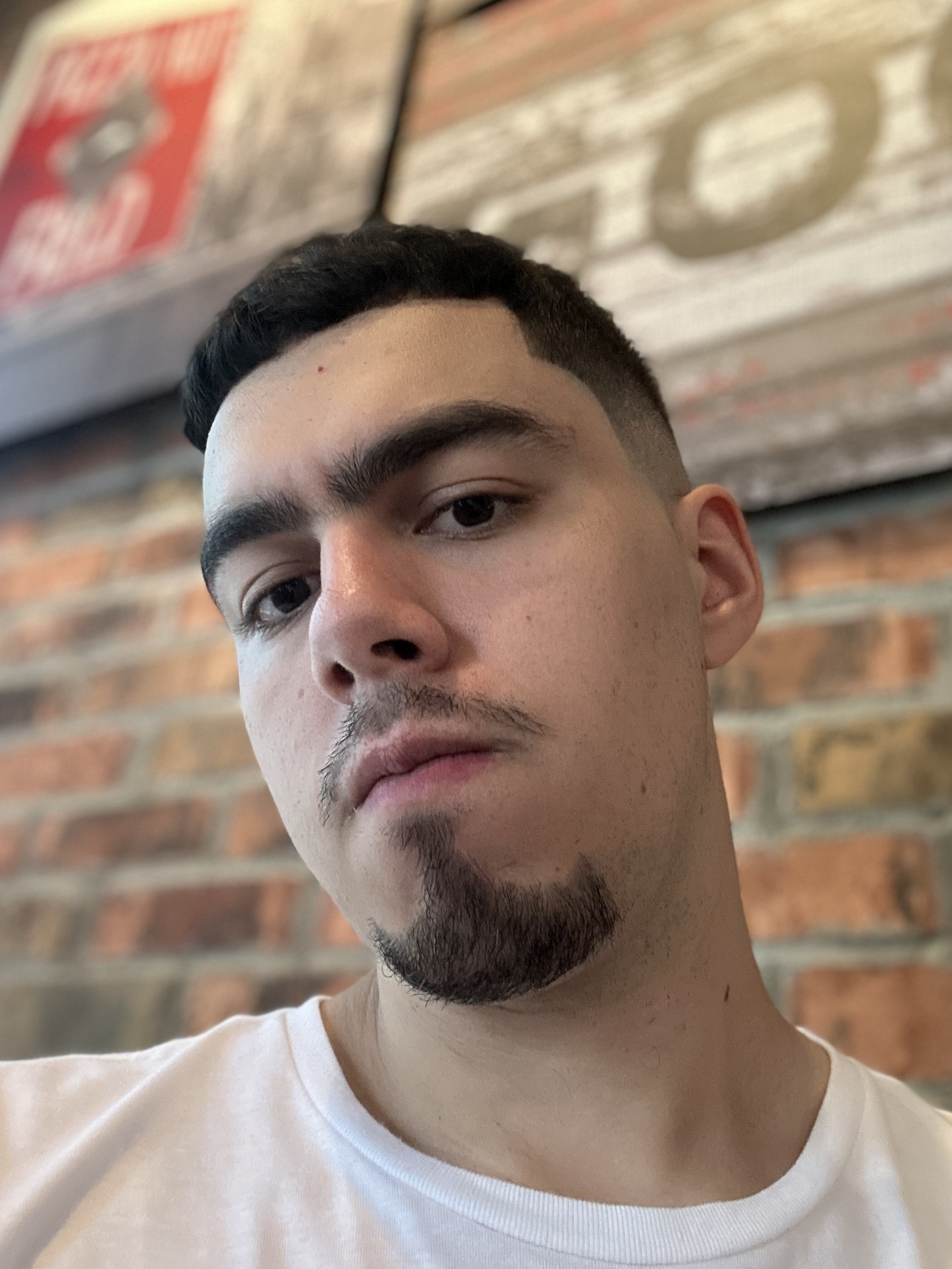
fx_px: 1210
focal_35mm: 33
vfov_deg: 55.3
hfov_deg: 42.9
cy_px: 599
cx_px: 483
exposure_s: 1/60
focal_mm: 2.69
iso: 250
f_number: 1.9
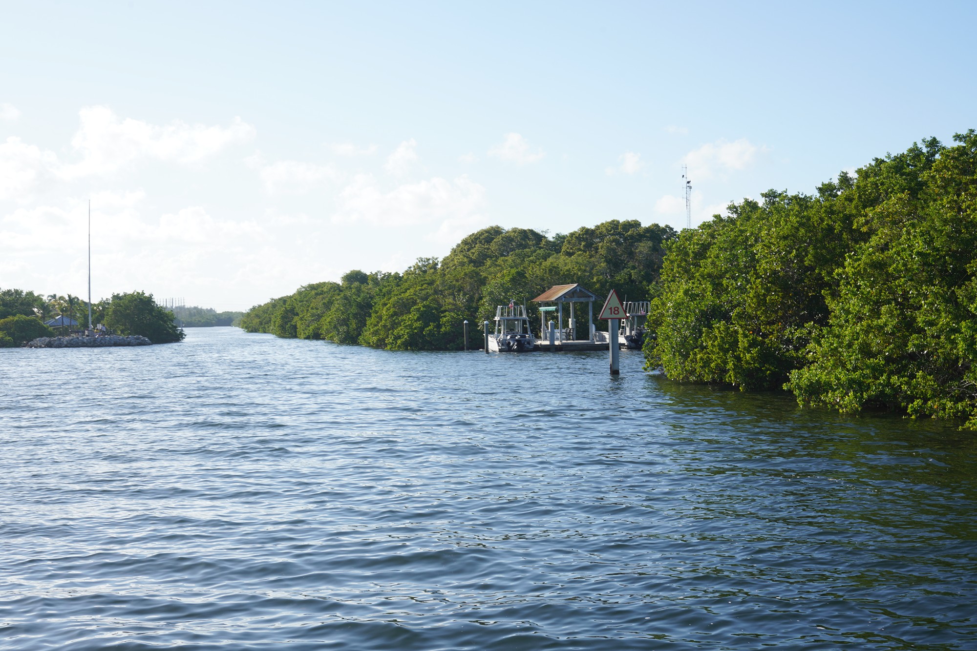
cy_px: 326
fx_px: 1330
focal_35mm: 49
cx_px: 488
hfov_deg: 40.3
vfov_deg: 27.5
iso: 100
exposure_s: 1/100
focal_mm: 49
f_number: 13
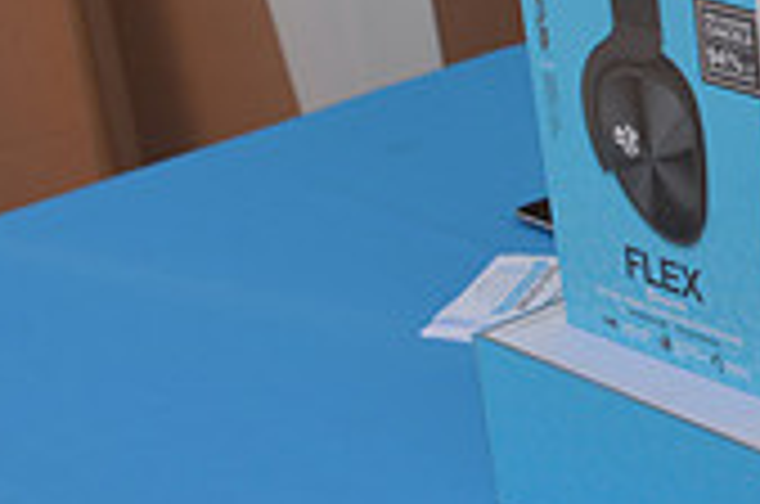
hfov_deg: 15.9
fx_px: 2465
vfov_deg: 11.7
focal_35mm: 117
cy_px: 317
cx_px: 1187
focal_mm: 34
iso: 400
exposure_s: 1/250
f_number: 9
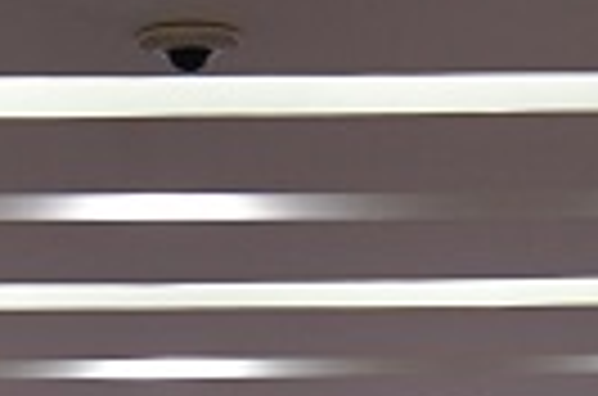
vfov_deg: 4.5
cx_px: 234
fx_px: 4872
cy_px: 1044
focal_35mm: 294
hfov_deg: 7.0
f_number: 7.1
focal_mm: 52
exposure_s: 1/200
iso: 2500
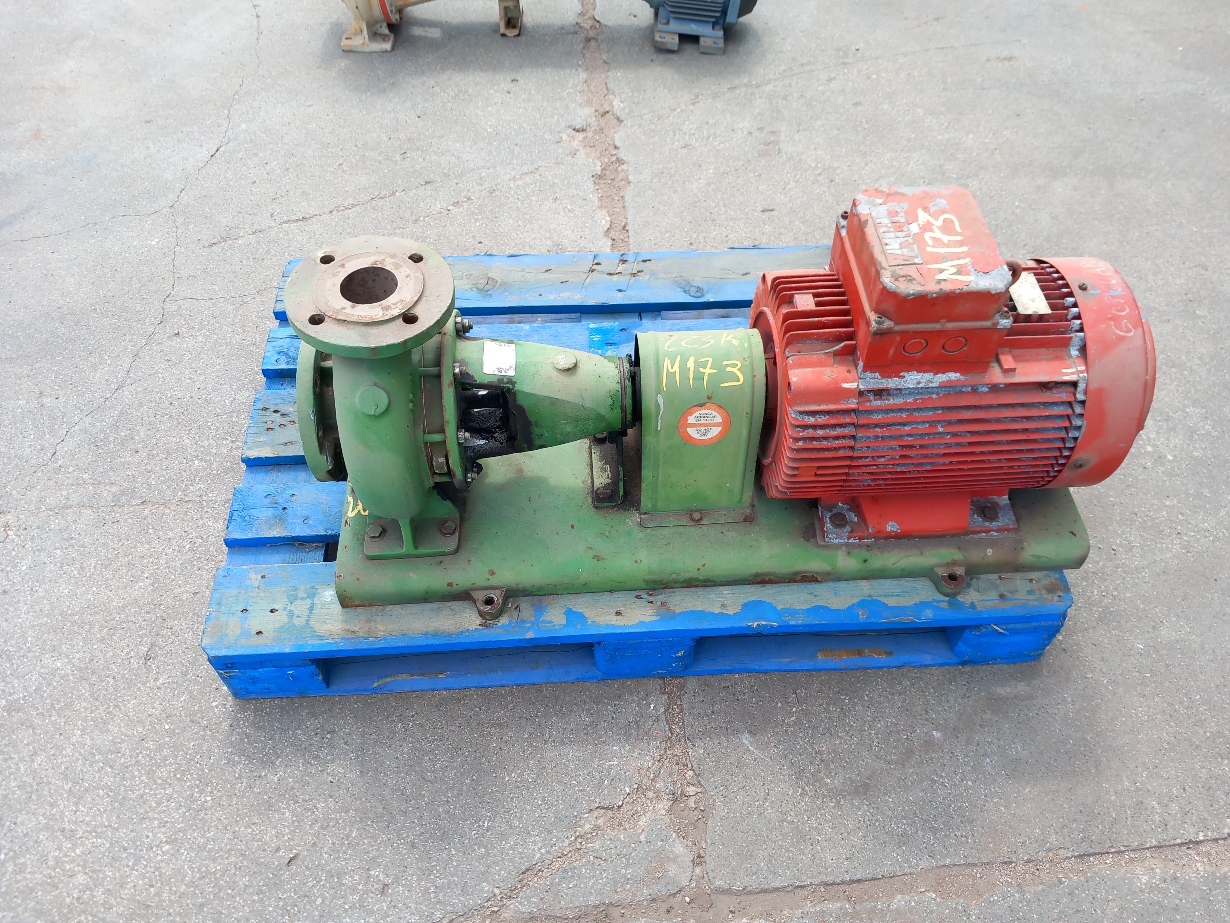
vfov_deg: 51.4
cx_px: 615
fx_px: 959
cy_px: 462
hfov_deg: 65.3
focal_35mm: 27
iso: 20
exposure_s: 1/154
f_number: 1.8
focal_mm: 4
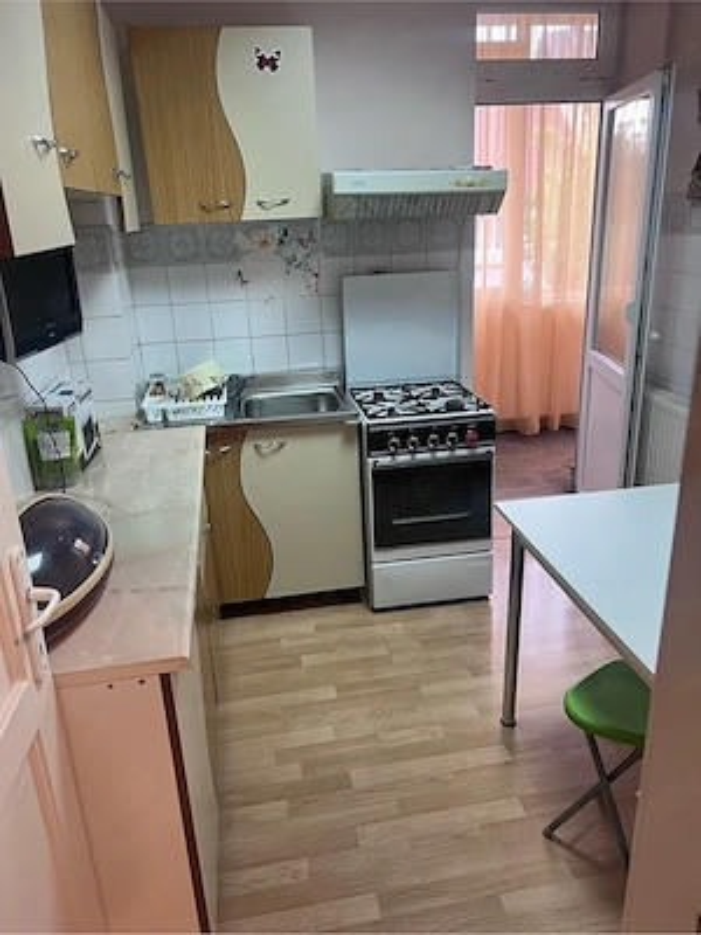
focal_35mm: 26
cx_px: 350
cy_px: 468
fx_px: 702
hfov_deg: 53.1
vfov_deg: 67.3
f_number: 1.5
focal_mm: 5.7
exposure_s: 1/50
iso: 80
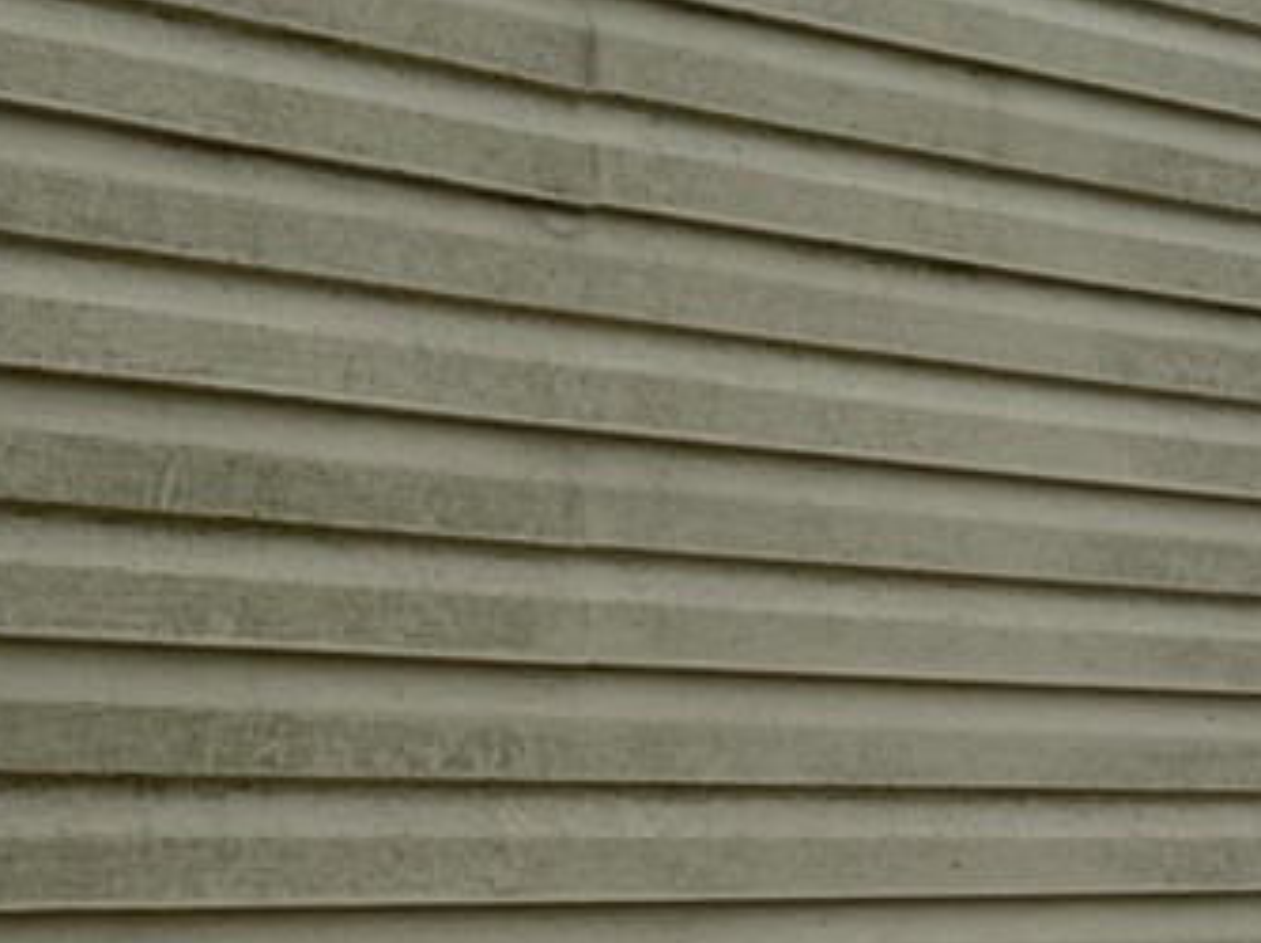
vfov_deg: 10.7
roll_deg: -1.7
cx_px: -291
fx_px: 5023
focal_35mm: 138
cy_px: 113
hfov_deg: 13.9
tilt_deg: +8.2
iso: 80
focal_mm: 6.76
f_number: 1.78
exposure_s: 1/6410
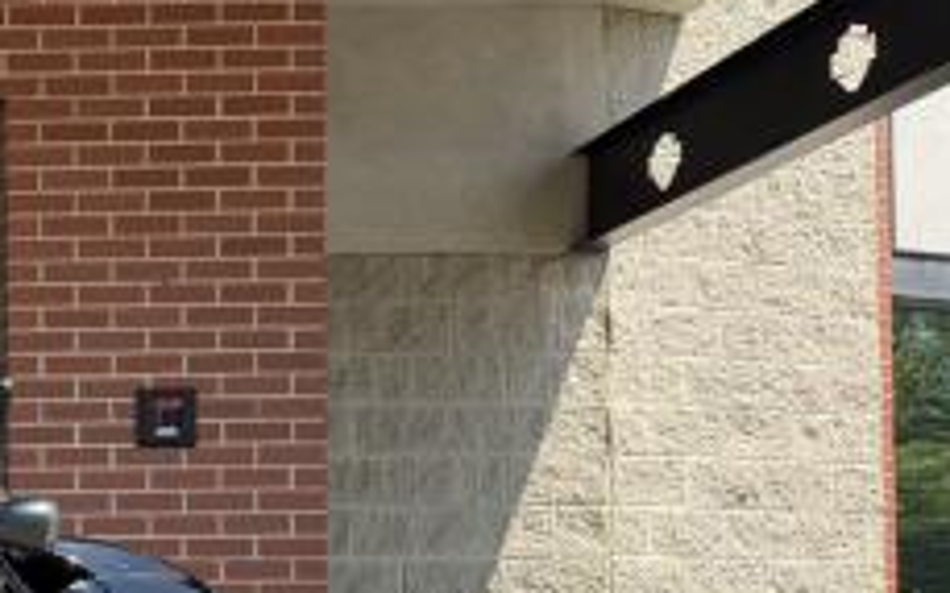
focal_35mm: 89
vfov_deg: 14.4
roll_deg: +1.5
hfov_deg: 20.9
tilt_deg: +2.2
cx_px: -336
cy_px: 605
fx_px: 2304
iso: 80
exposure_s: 1/2053
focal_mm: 6.76
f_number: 1.78
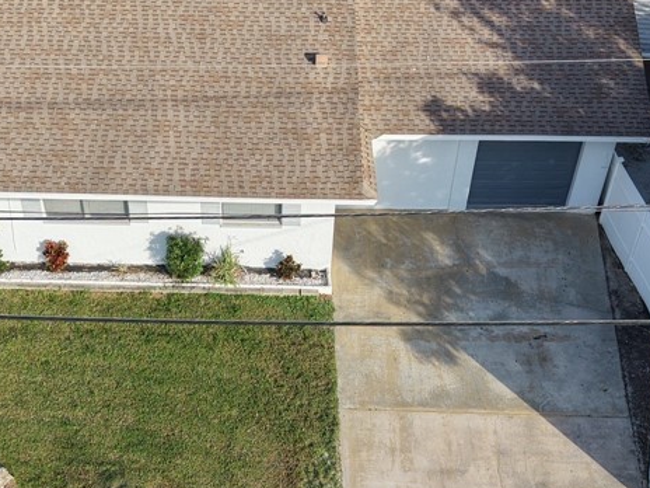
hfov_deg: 36.1
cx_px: 265
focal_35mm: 53
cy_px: 348
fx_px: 995
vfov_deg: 27.3
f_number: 1.8
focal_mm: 8.67
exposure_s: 1/3200
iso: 280
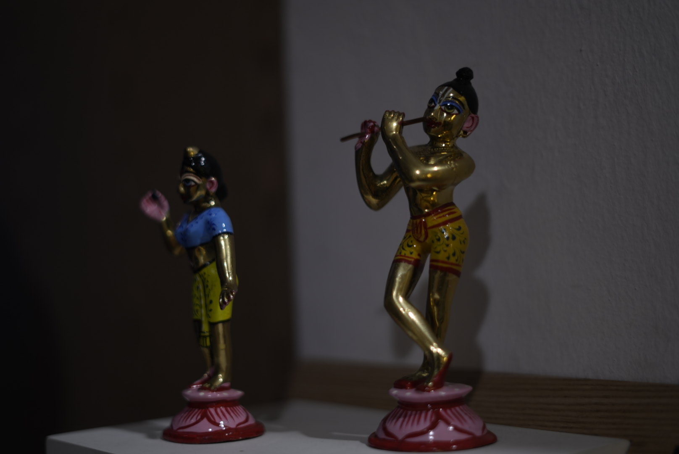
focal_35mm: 50
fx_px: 944
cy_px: 227
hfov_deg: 39.6
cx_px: 340
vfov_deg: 27.0
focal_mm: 50
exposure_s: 1/60
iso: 250
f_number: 1.8
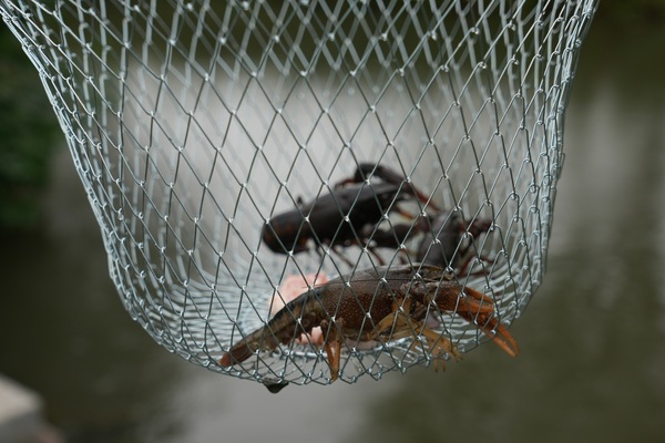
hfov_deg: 35.1
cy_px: 222
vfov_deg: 23.8
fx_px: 1053
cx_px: 332
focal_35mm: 57
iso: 100
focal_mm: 38
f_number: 4.5
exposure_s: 1/200
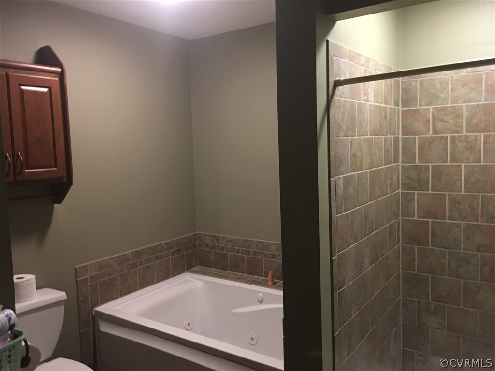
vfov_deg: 48.2
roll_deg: +2.7
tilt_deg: -3.0
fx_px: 415
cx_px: 248
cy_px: 186
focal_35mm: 29
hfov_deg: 61.7
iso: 100
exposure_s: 1/4
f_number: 2.2
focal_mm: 4.15
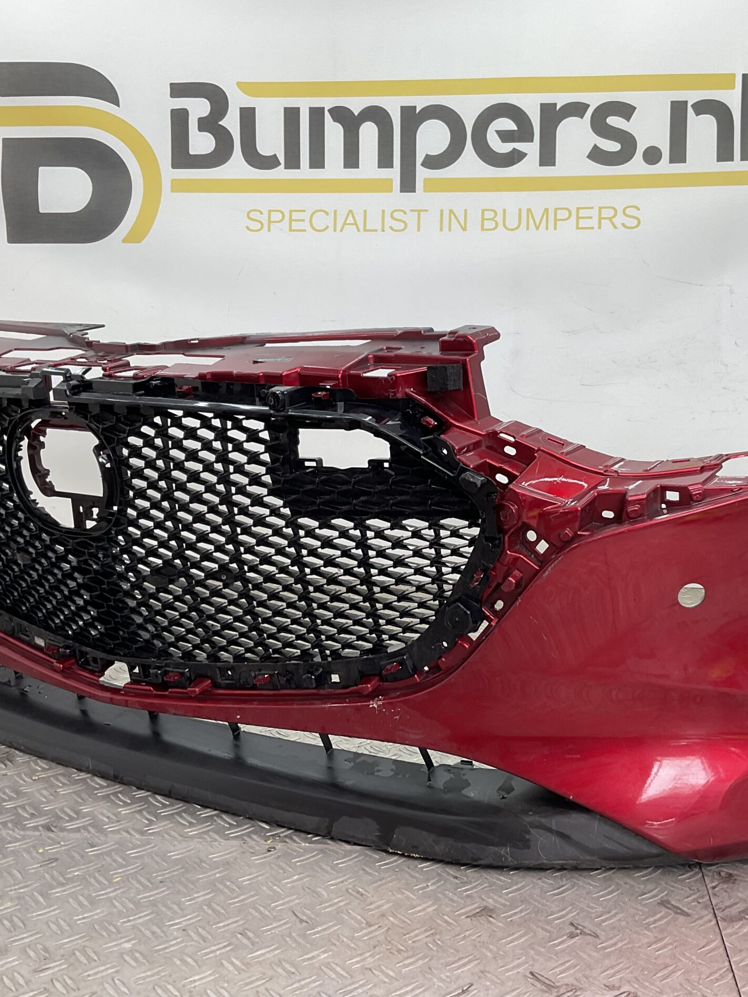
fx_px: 1124
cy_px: 495
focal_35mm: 39
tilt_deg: -8.7
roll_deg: -1.2
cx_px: 445
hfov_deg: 36.7
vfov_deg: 47.9
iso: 25
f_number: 1.8
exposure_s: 1/120
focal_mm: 3
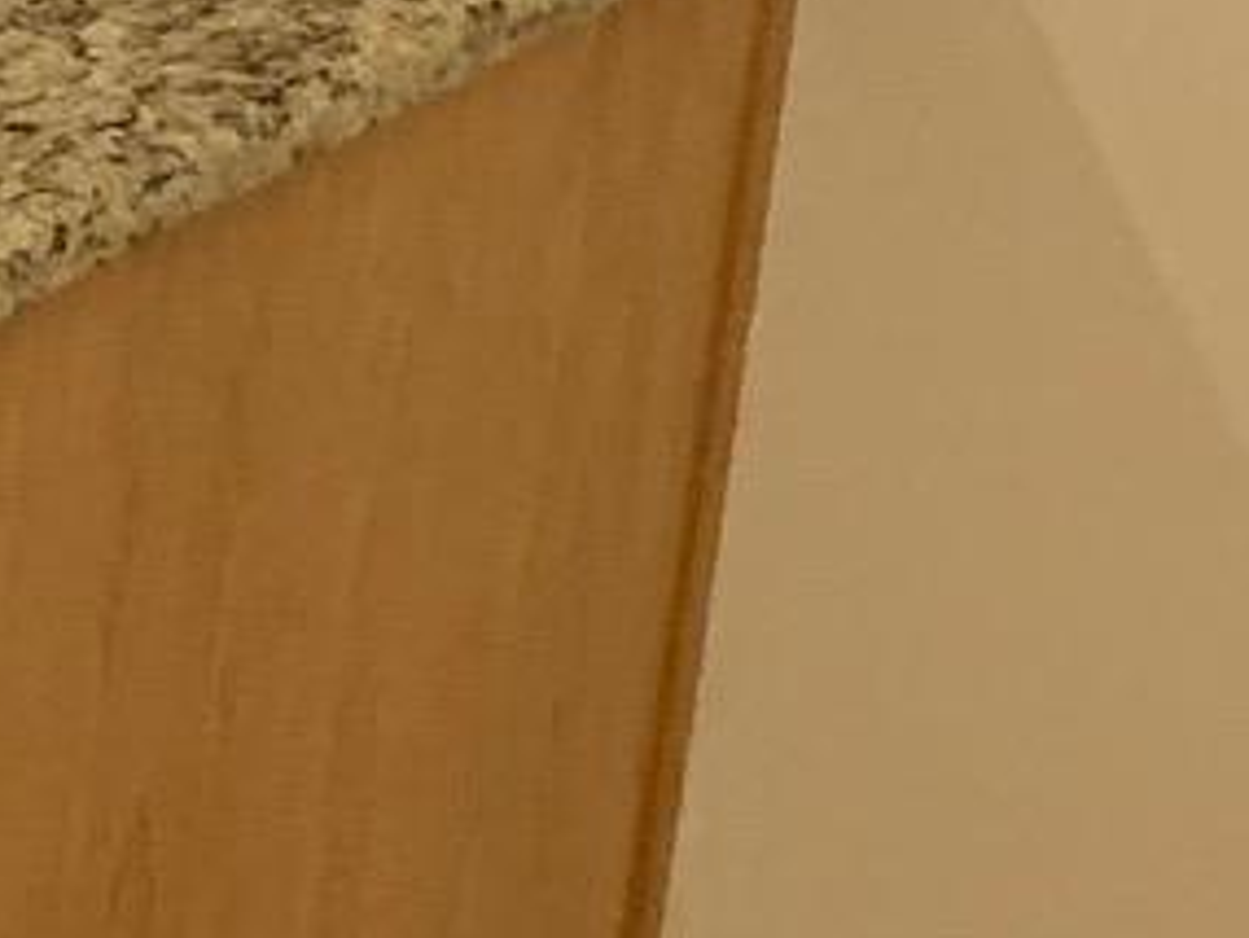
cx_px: -2919
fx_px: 6750
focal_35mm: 187
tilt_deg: -16.5
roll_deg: +0.1
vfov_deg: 7.7
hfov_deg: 8.3
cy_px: -736
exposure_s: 1/60
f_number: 1.8
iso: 400
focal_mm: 4.25
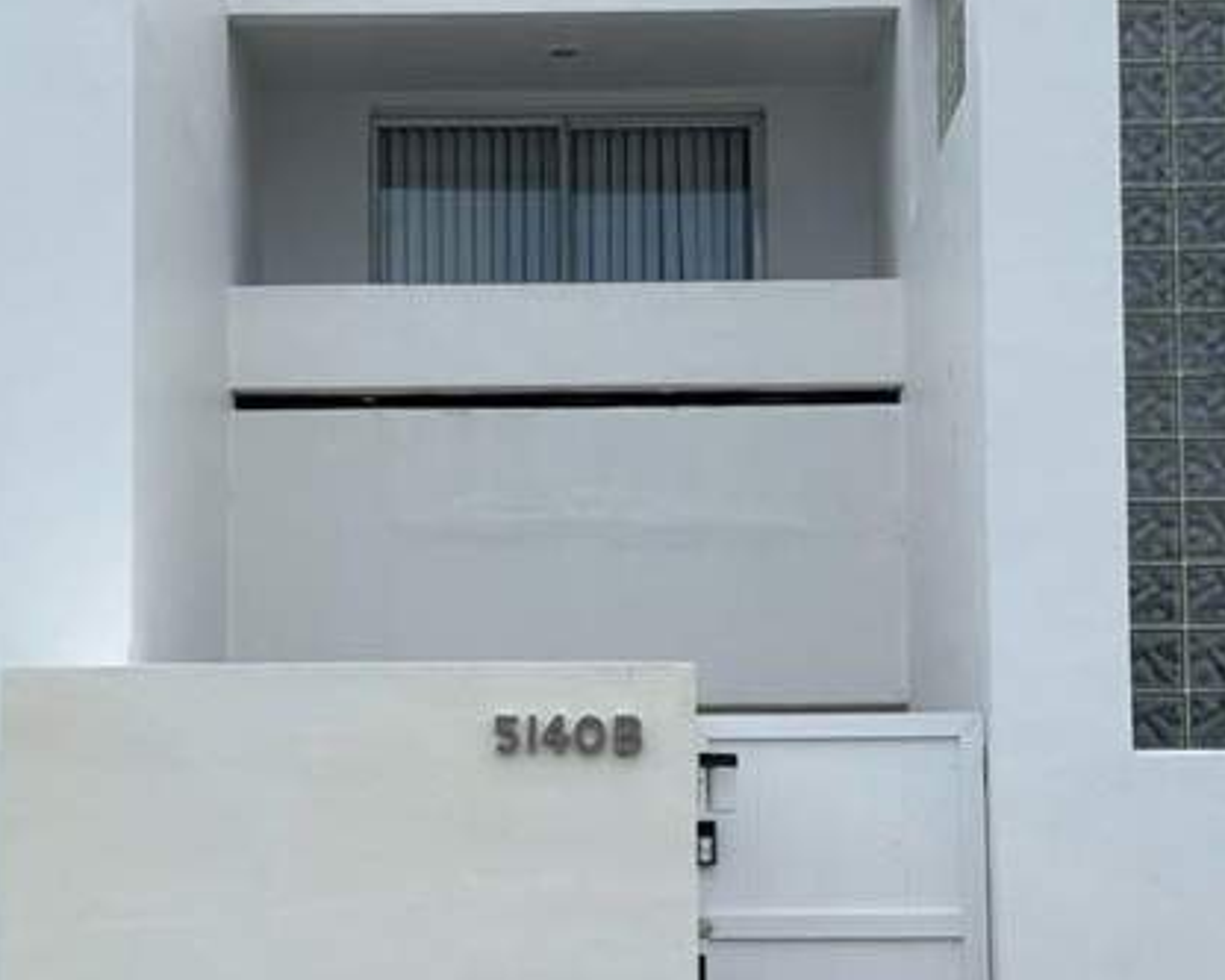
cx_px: 548
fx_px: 3264
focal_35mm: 90
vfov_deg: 17.0
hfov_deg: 21.3
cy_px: 645
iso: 64
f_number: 1.78
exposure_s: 1/2667
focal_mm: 6.76
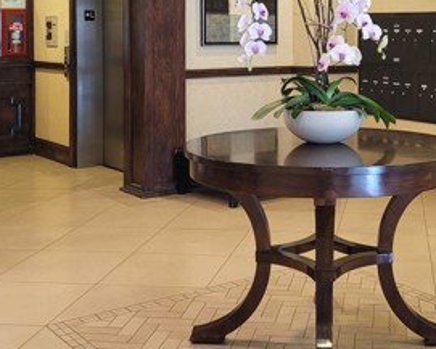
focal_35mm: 60
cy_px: 45
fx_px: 775
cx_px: 311
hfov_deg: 31.0
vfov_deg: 24.8
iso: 250
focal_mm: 5.4
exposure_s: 1/40
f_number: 1.8
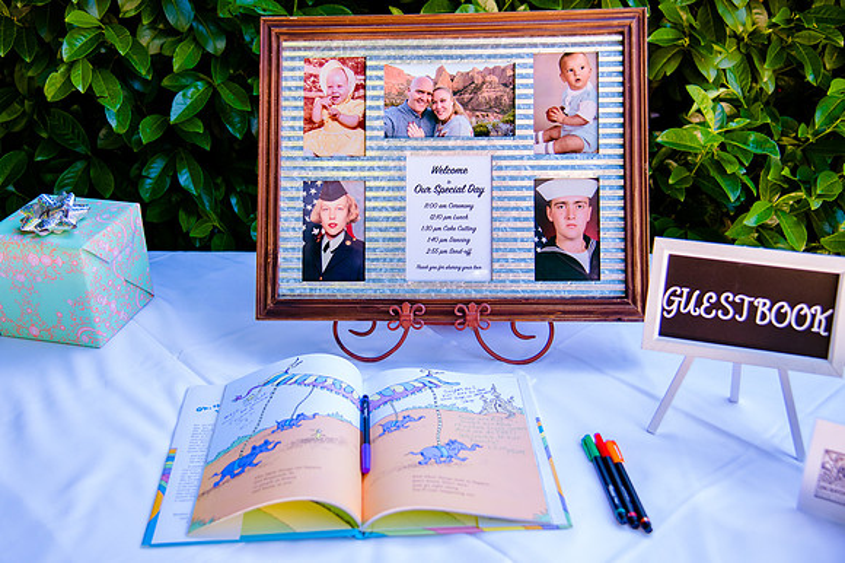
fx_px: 953
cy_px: 262
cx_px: 393
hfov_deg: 47.8
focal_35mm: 41
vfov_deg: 32.9
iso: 1600
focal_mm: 38
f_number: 4
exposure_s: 1/400
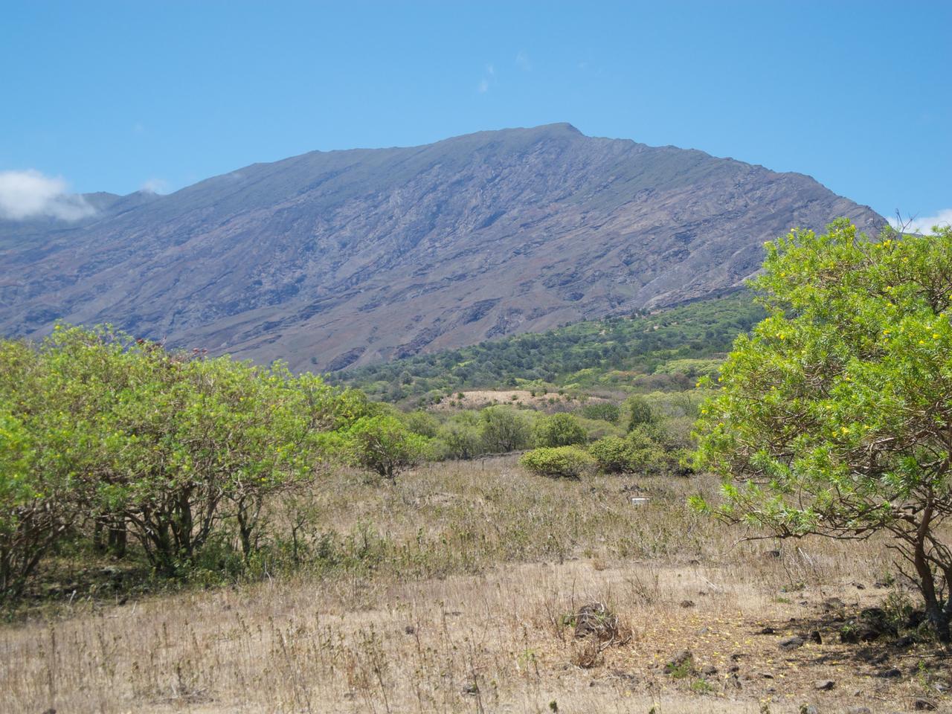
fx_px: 1678
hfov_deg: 31.7
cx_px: 476
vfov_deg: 24.0
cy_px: 357
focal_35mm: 61
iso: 100
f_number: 3.5
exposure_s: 1/692
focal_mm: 13
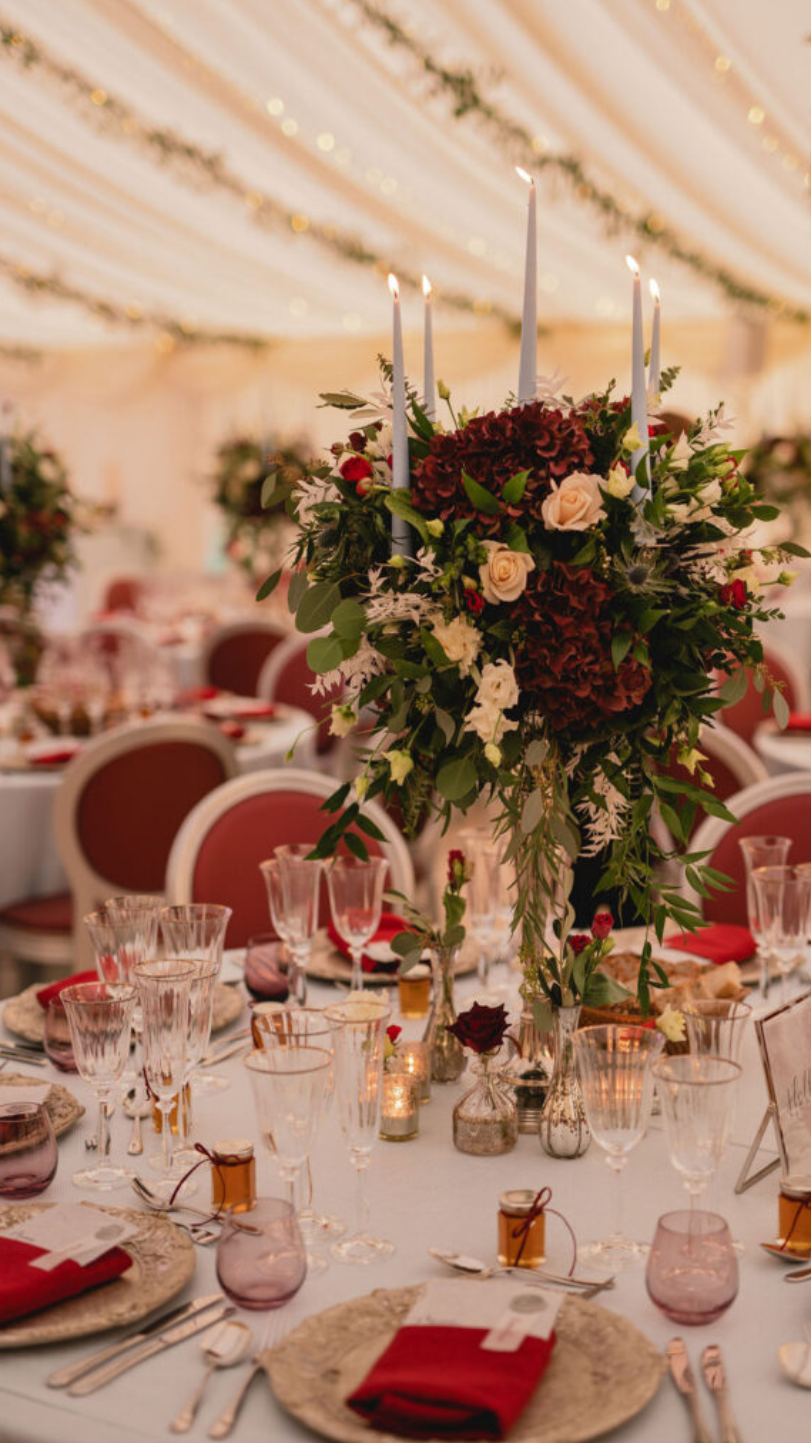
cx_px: 480
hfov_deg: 22.6
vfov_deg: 39.2
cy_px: 717
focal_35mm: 53
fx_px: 2027
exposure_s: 1/200
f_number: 1.8
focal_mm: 50
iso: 200
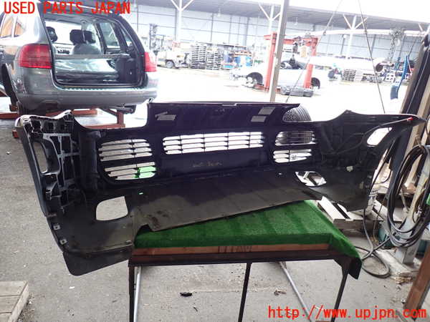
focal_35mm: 25
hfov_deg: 69.4
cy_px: 161
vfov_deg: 54.9
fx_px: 311
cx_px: 215
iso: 100
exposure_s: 1/60
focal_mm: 4.5
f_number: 2
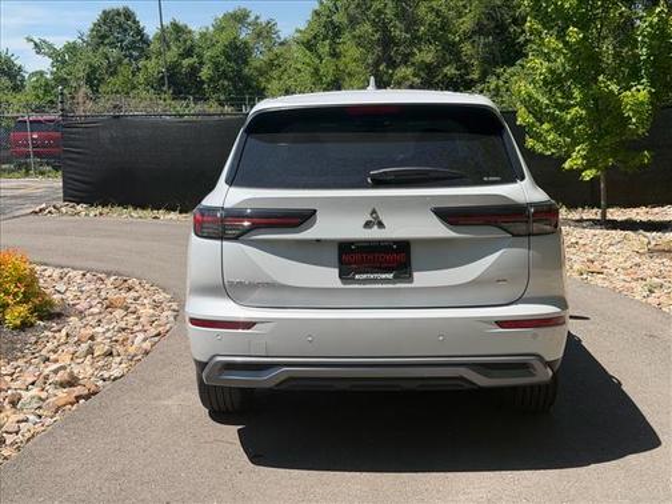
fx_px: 932
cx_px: 336
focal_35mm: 48
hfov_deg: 39.7
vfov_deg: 30.3
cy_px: 252
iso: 80
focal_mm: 6.76
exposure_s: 1/5208
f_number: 1.78
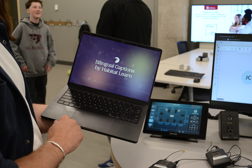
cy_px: 83
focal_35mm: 45
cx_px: 128
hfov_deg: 44.0
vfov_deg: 30.2
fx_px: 312
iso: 400
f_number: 4.5
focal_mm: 29
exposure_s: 1/40
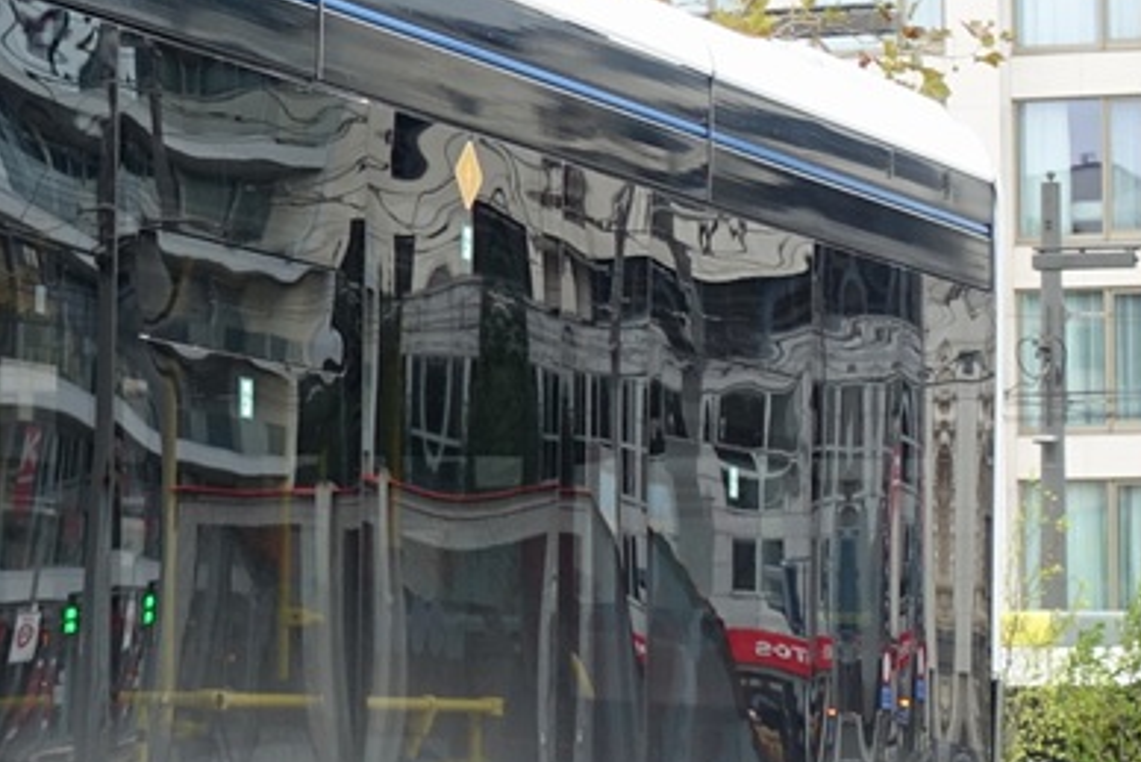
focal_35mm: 214
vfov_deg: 6.4
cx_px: -704
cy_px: 385
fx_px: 6785
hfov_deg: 9.3
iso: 125
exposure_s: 1/80
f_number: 2.8
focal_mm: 19.67
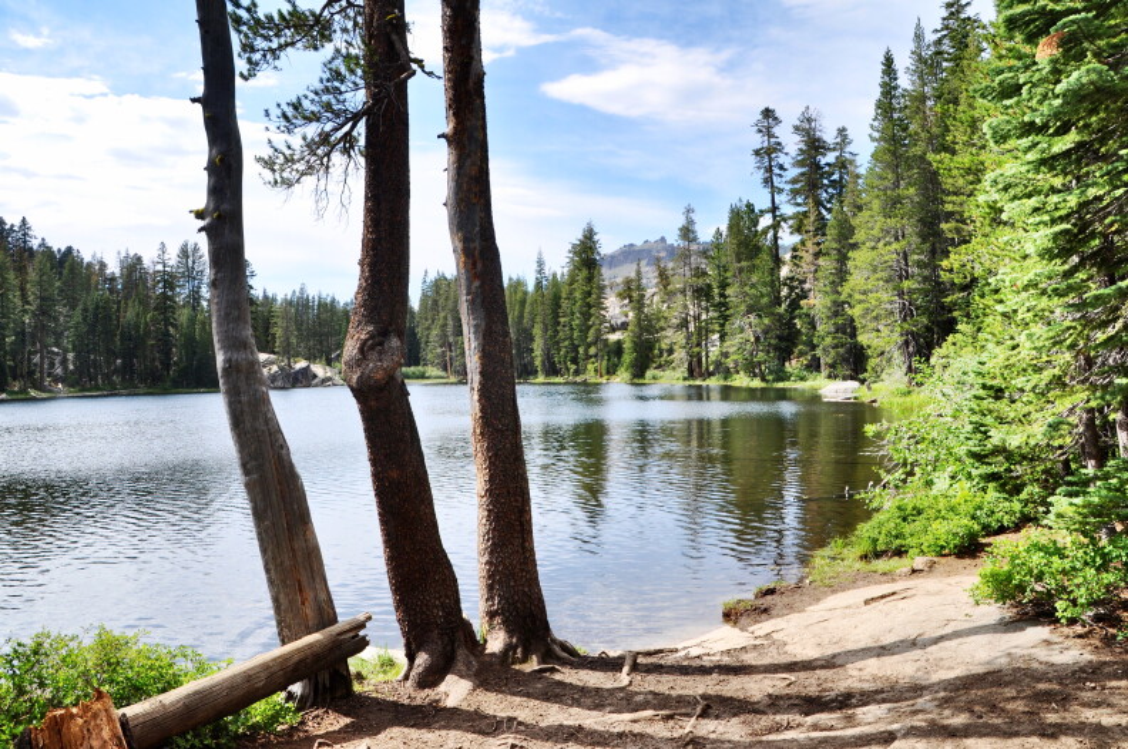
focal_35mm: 27
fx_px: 845
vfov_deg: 47.8
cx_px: 564
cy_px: 374
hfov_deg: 67.4
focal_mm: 18
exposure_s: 1/320
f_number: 10
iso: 200
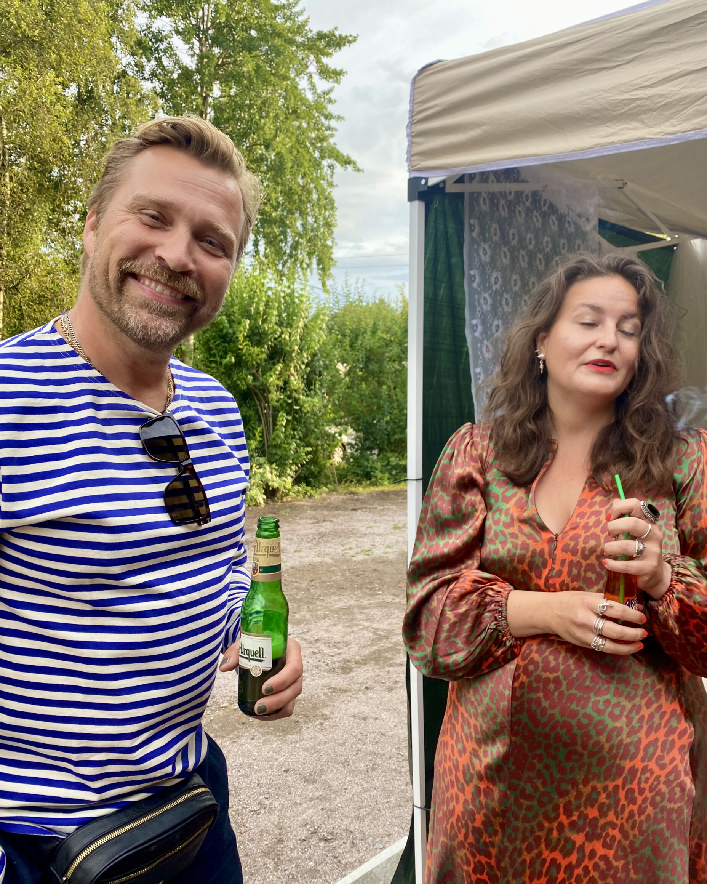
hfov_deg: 51.5
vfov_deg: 62.2
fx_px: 732
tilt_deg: -6.4
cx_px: 351
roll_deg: +0.2
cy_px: 452
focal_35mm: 28
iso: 40
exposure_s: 1/122
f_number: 1.8
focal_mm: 4.25
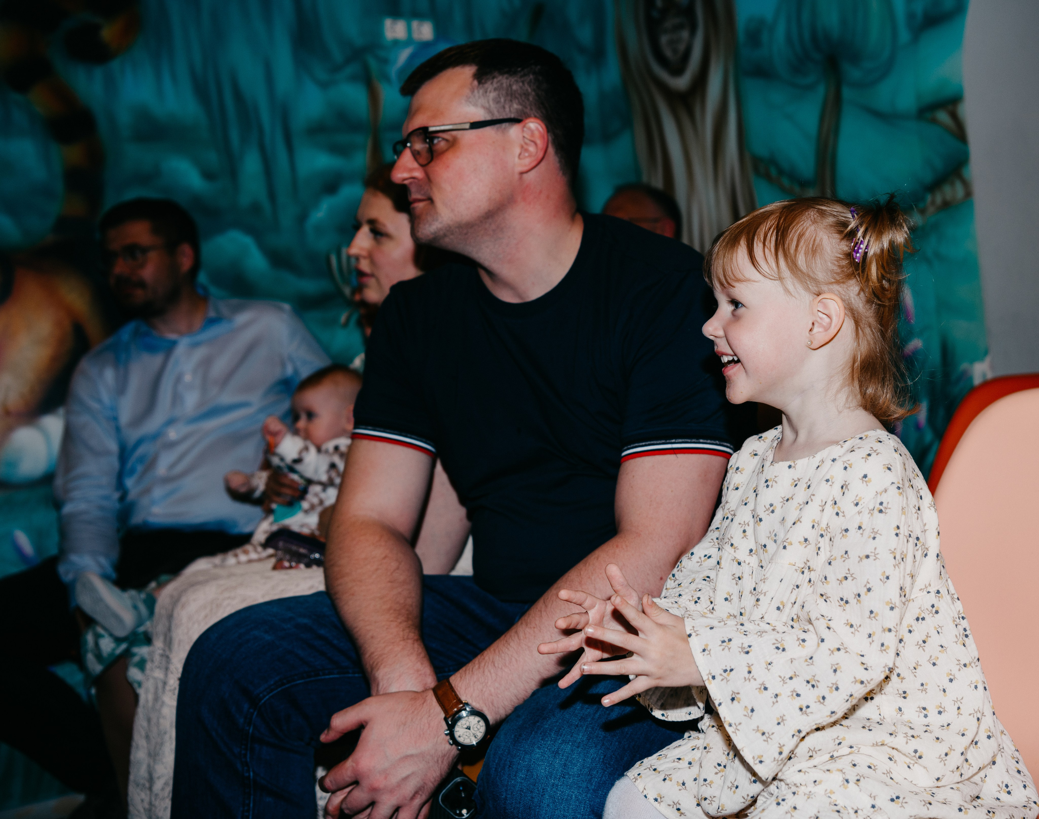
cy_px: 375
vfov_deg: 32.4
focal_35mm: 46
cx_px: 667
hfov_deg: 40.2
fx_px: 1408
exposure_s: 1/160
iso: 160
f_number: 3.5
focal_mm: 38
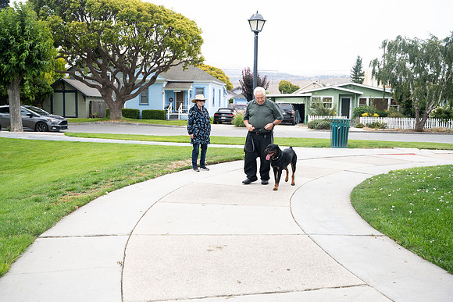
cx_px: 226
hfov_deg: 48.4
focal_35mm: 40
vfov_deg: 33.4
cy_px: 151
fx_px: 503
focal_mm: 40
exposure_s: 1/500
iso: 640
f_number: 4
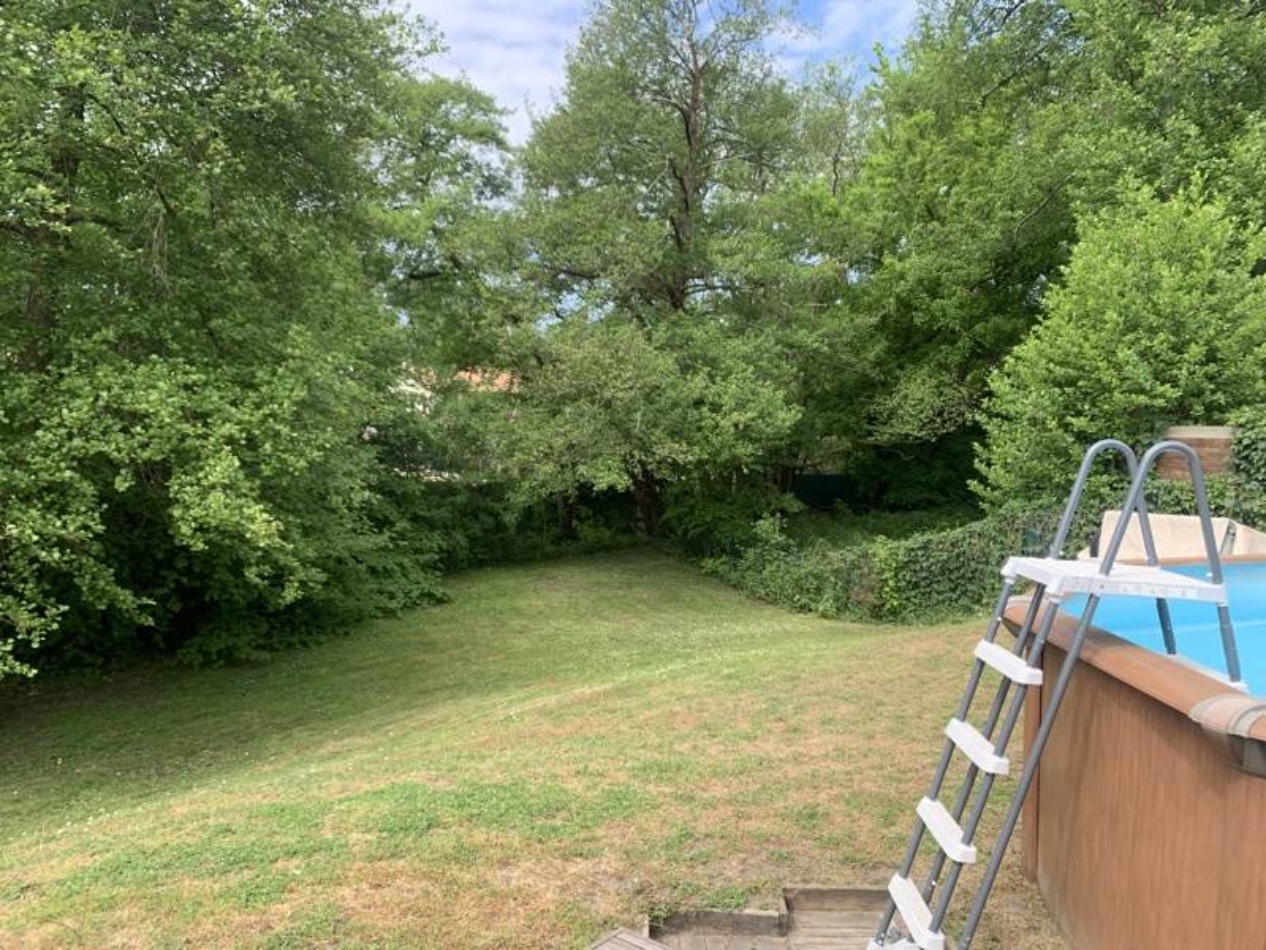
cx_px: 633
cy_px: 475
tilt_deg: -4.0
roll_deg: -0.9
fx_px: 951
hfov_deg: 67.3
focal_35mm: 26
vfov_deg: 53.1
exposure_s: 1/558
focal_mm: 4.25
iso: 25
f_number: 1.8
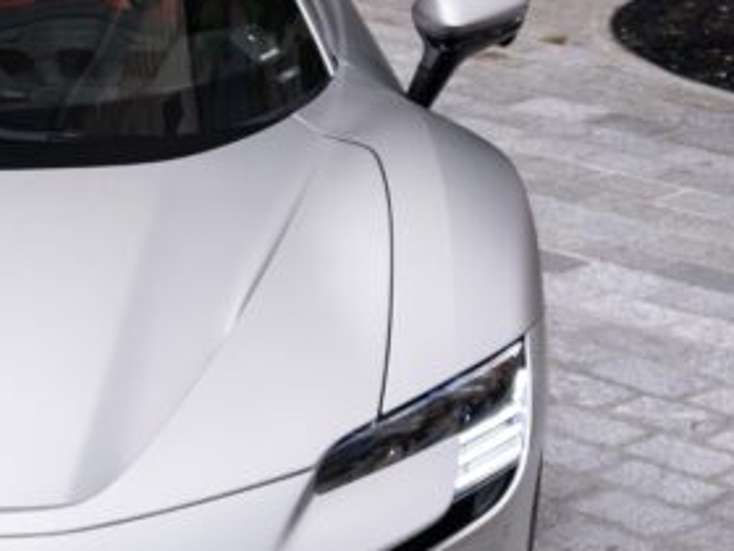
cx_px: -218
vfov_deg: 10.3
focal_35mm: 144
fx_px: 3053
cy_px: 416
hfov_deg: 13.2
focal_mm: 27
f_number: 2.8
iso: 160
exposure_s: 1/400
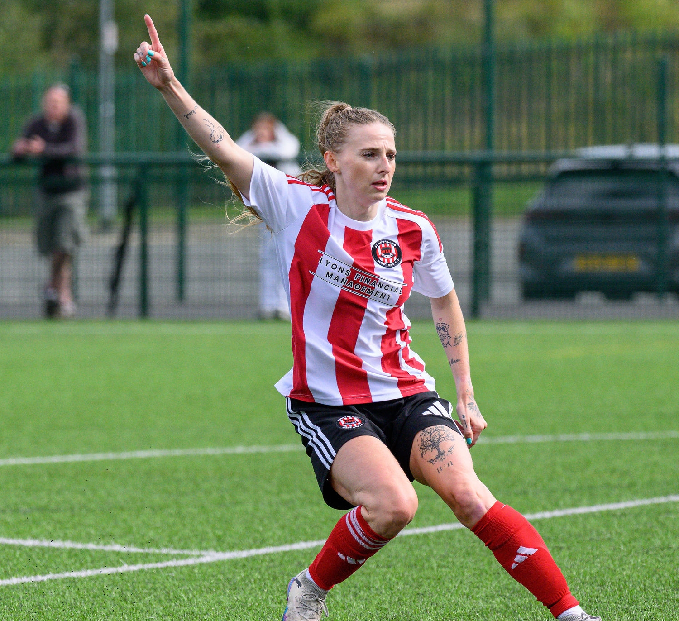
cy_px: 271
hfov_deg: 4.0
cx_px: 200
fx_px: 9676
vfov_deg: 3.7
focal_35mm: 455
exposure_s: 1/4000
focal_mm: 220
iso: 1400
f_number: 5
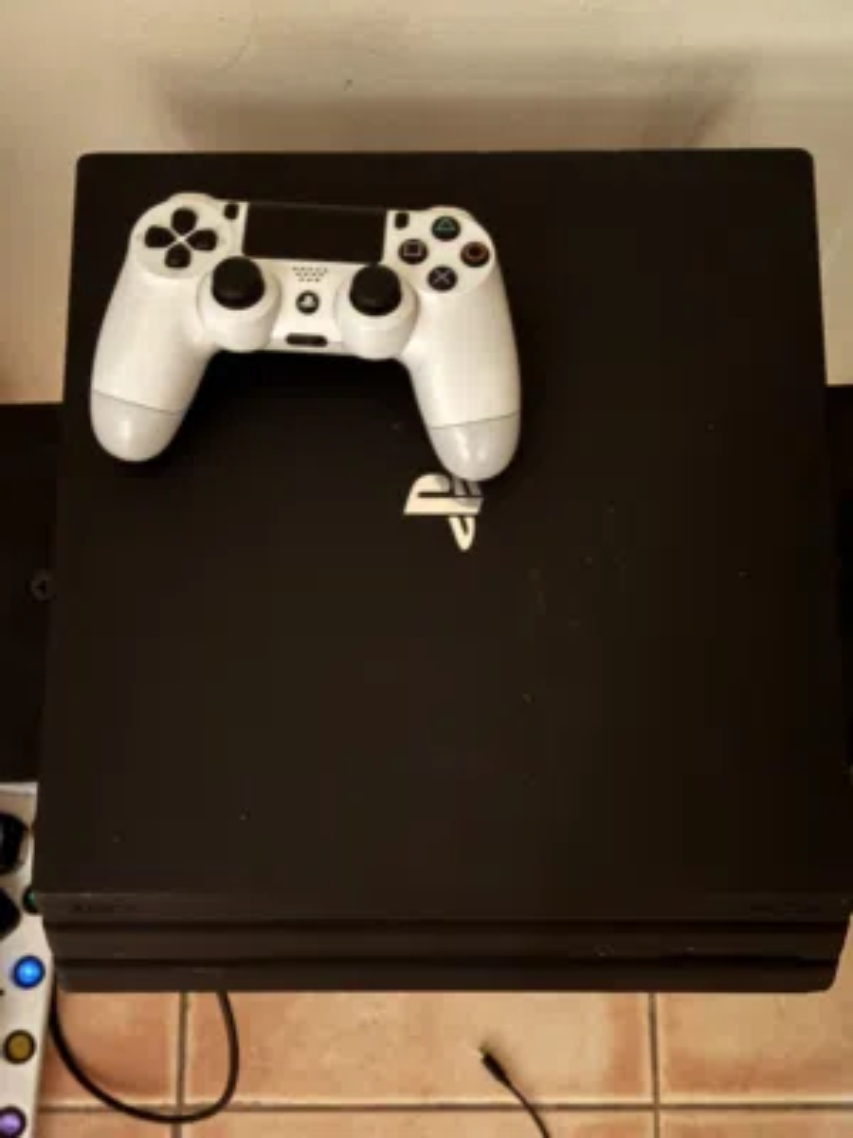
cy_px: 569
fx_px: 1708
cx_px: 426
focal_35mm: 52
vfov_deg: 36.8
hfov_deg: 28.0
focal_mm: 5.96
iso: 250
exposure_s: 1/2
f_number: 1.6
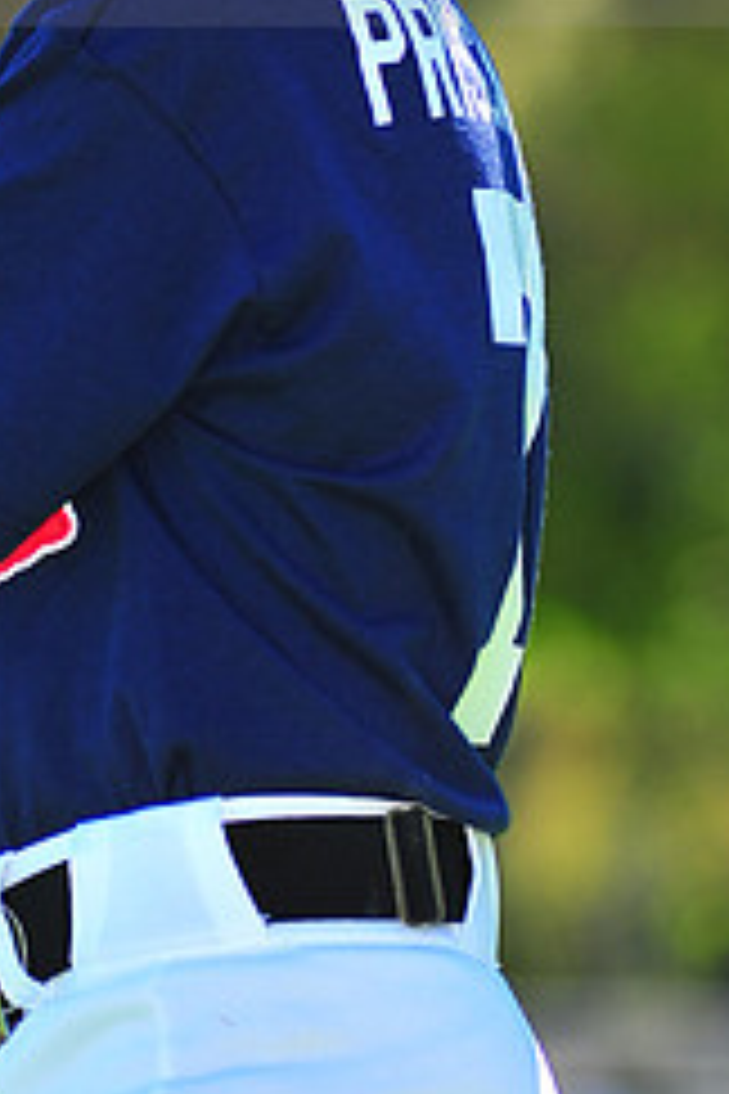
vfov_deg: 4.8
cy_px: -117
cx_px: 225
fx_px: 13030
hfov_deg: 3.2
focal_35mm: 429
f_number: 5
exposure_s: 1/400
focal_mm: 180
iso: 200
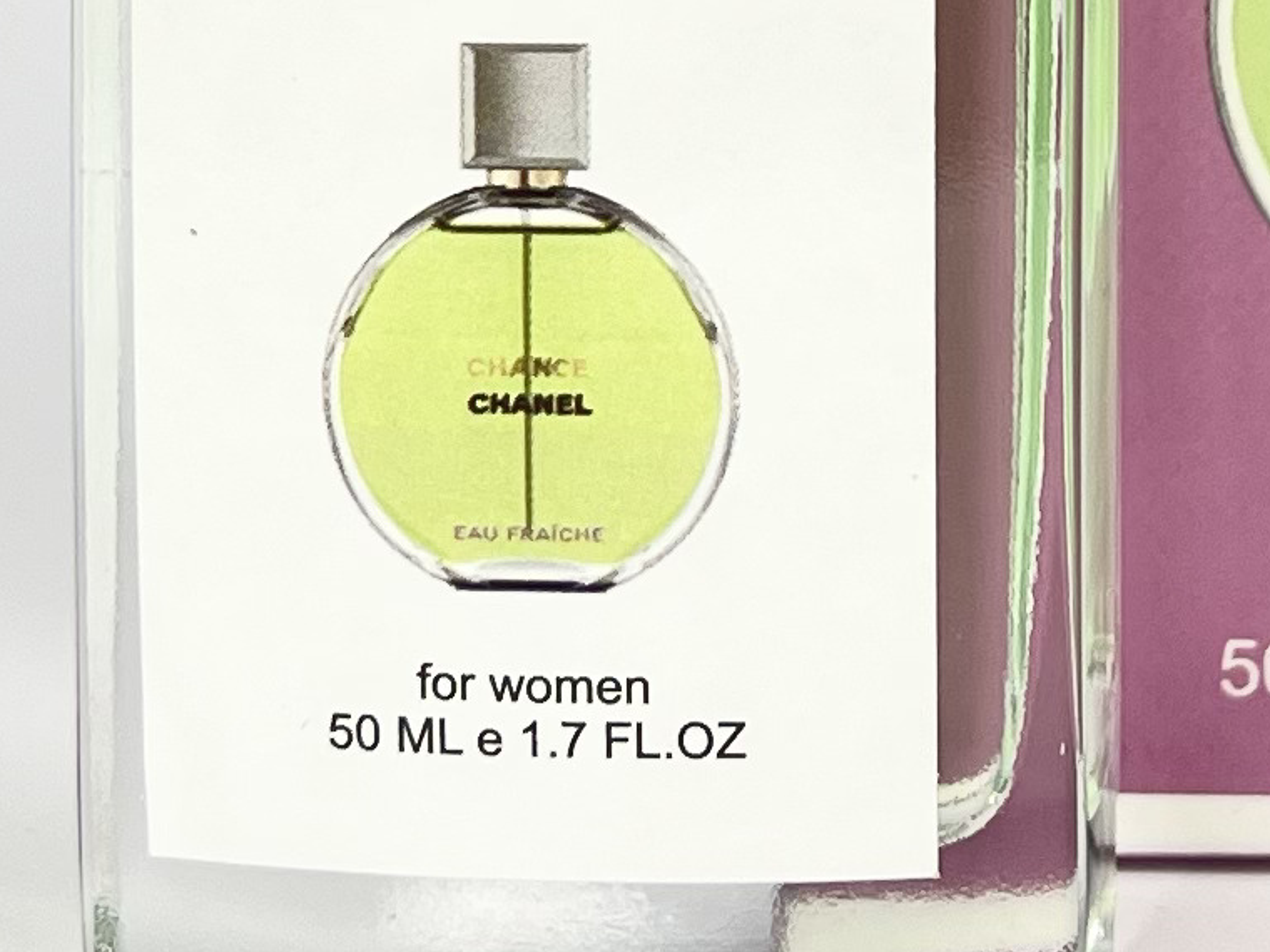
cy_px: -459
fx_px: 5063
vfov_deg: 10.4
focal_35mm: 138
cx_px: 1173
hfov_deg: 14.1
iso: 50
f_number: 1.5
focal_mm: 5.7
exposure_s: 1/441
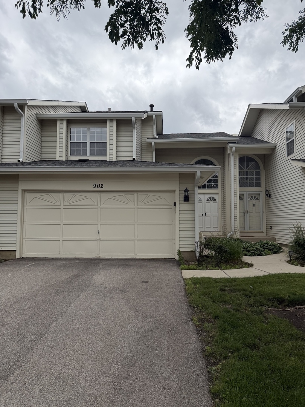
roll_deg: -0.1
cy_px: 204
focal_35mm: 24
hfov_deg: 56.8
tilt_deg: +3.7
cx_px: 152
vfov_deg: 71.6
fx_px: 282
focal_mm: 6.76
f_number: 1.78
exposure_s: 1/6711
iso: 100
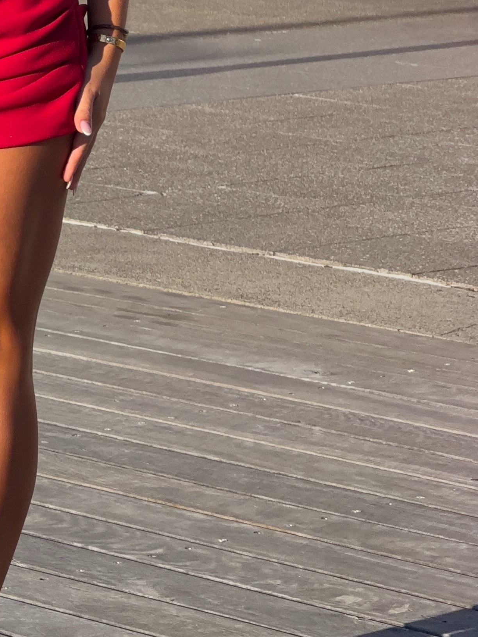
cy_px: -19
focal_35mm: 247
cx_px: -94
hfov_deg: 6.0
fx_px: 4548
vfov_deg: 8.0
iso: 32
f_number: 2.8
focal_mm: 16.89
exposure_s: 1/638
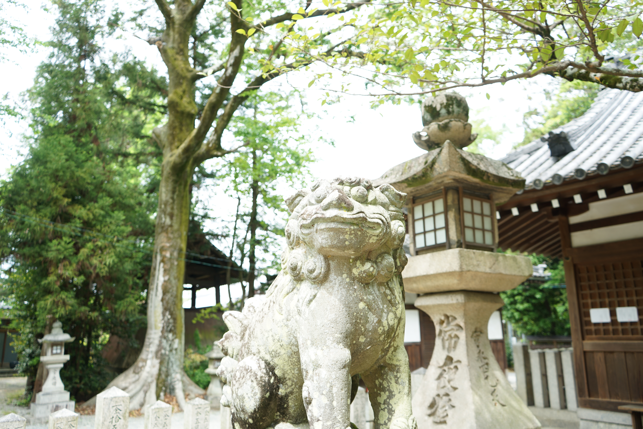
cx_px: 322
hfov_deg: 65.5
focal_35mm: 28
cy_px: 214
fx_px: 500
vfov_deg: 46.4
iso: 100
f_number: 4
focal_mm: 28
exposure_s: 1/80
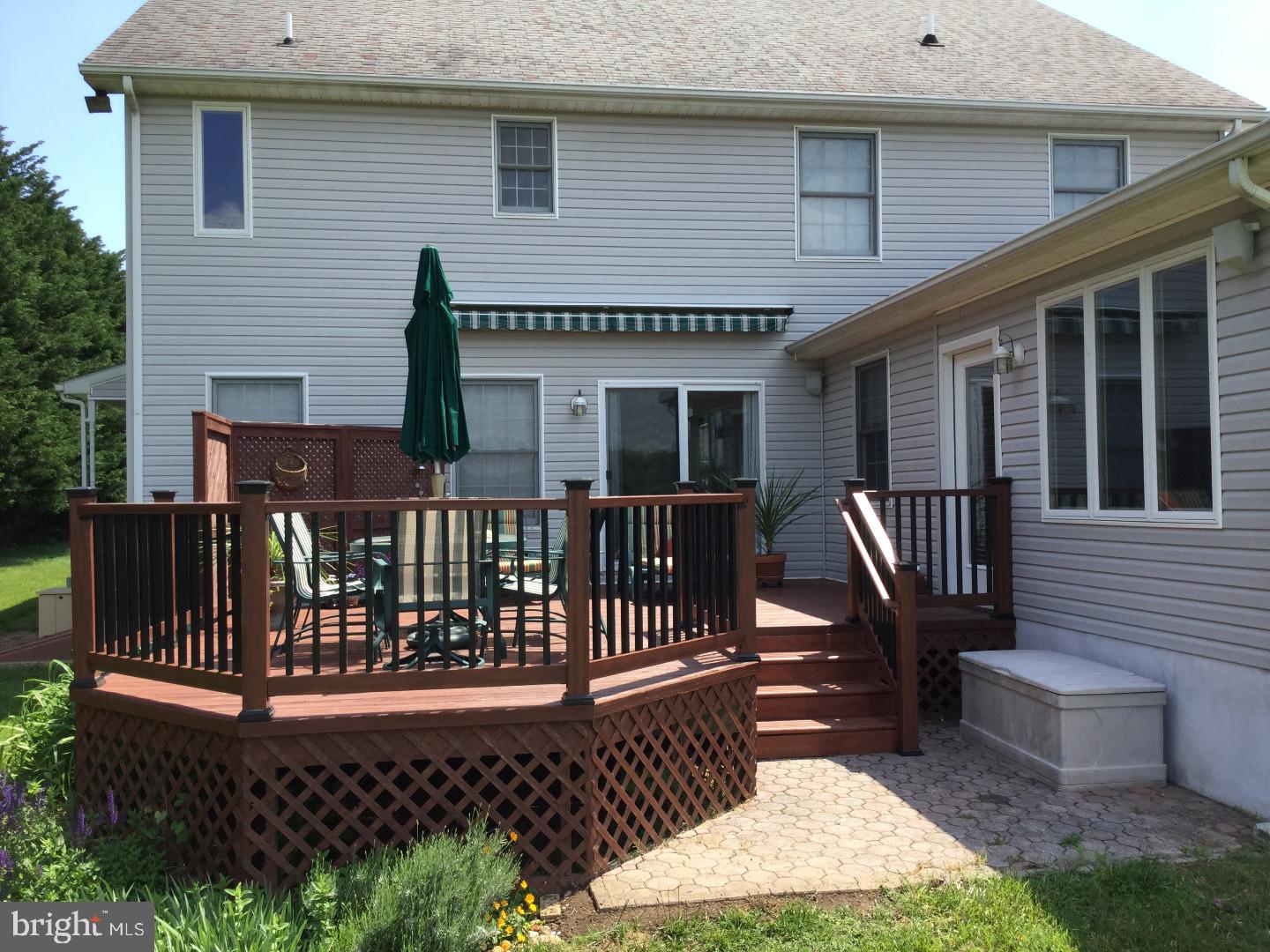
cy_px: 476
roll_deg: +0.1
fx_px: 1137
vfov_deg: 45.4
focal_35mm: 31
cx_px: 635
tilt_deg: +2.3
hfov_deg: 58.4
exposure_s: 1/522
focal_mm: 3.3
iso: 25
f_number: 2.4
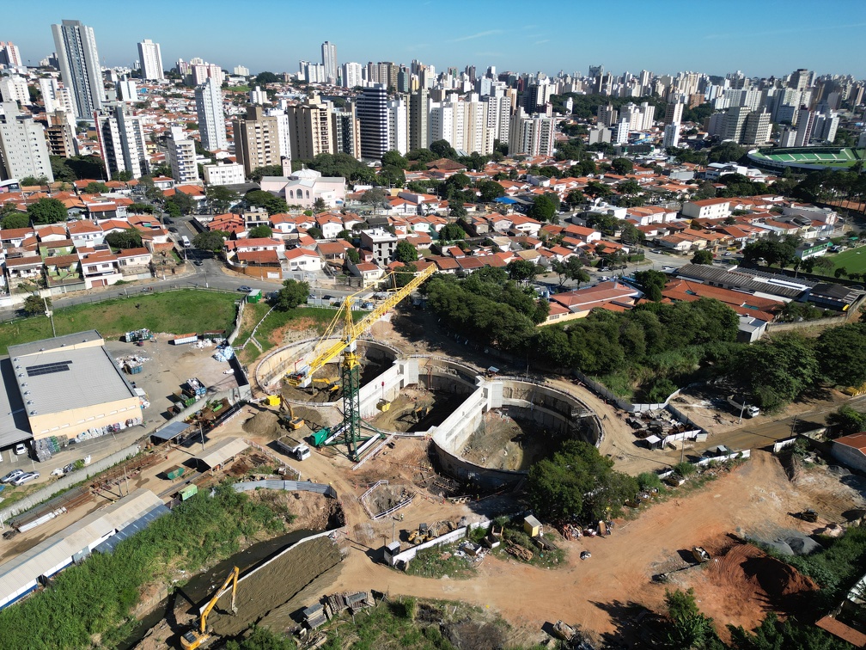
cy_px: 325
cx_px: 433
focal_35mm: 24
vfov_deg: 56.8
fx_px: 600
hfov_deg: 71.6
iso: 100
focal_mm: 6.72
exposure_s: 1/2500
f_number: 1.7
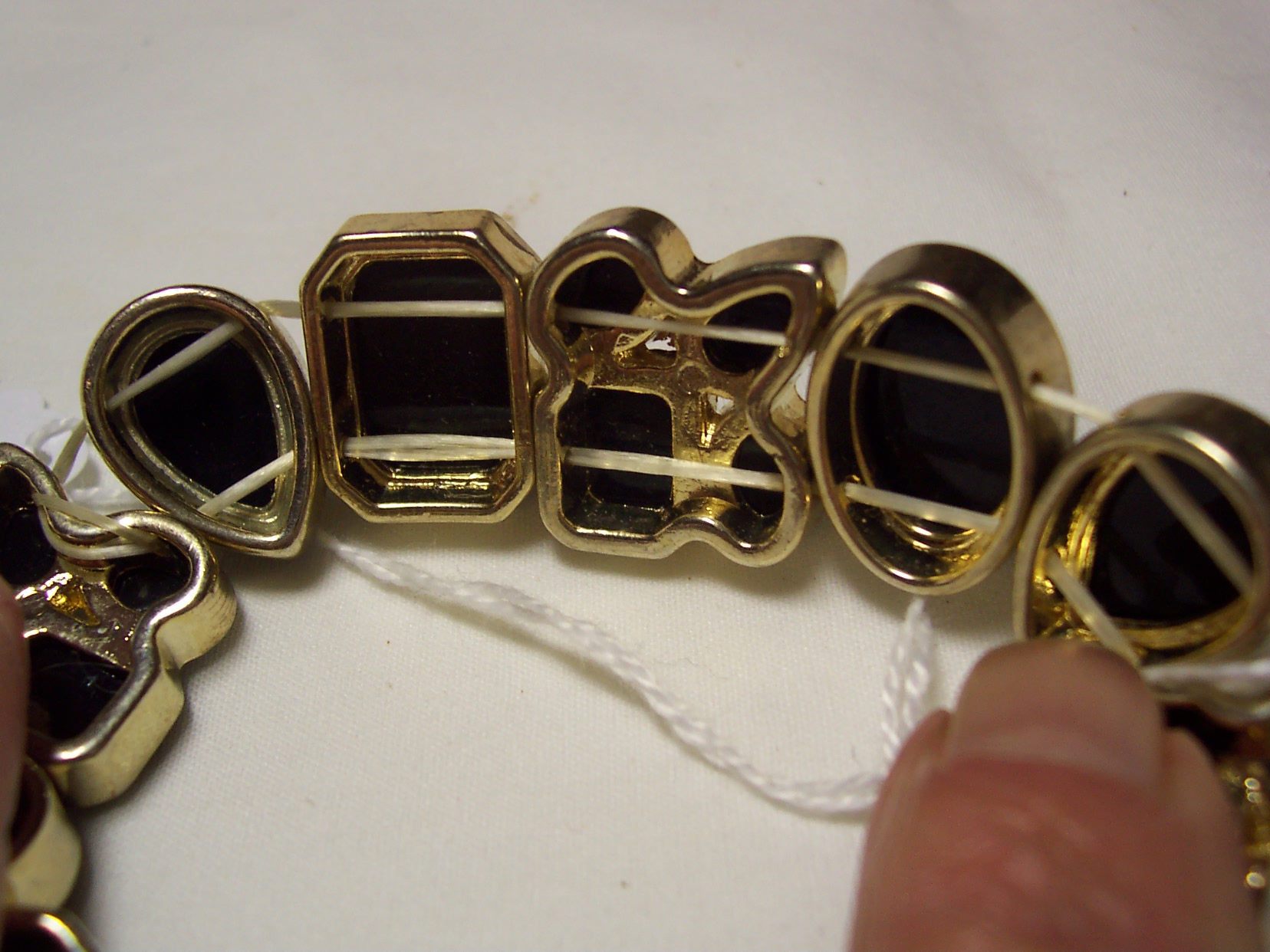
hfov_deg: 50.1
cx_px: 635
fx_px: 1357
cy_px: 476
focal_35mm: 37
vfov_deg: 38.7
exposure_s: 1/60
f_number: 2.8
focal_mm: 5.6
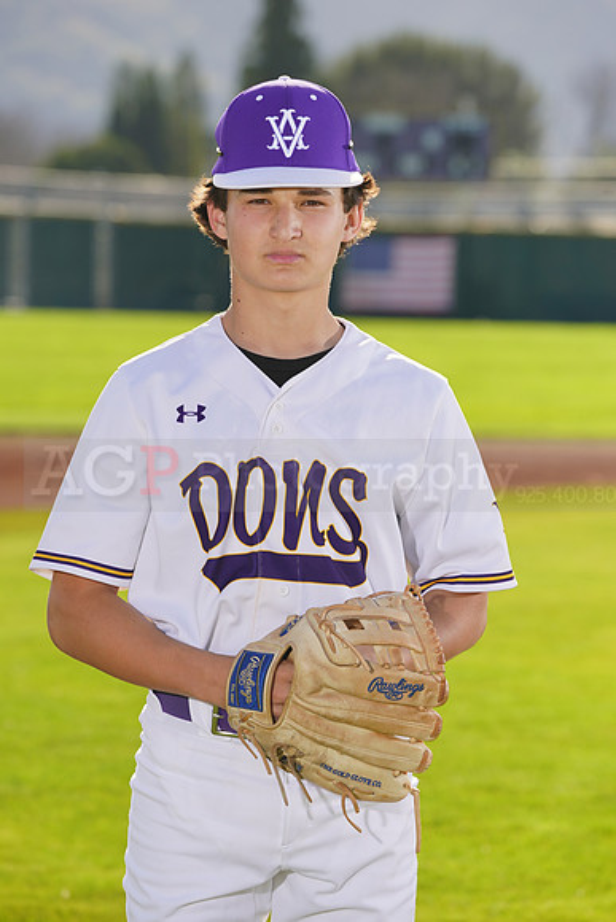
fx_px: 5284
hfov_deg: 6.7
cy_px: 461
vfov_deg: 10.0
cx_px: 308
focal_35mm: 206
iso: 100
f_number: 8
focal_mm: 206
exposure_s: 1/250
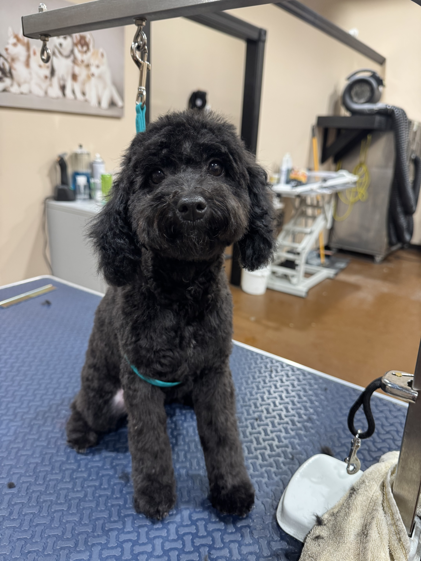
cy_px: 280
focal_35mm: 24
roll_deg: -2.0
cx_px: 210
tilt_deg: -19.0
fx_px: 389
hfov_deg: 56.8
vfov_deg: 71.6
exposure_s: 1/120
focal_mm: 6.76
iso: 160
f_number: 1.78
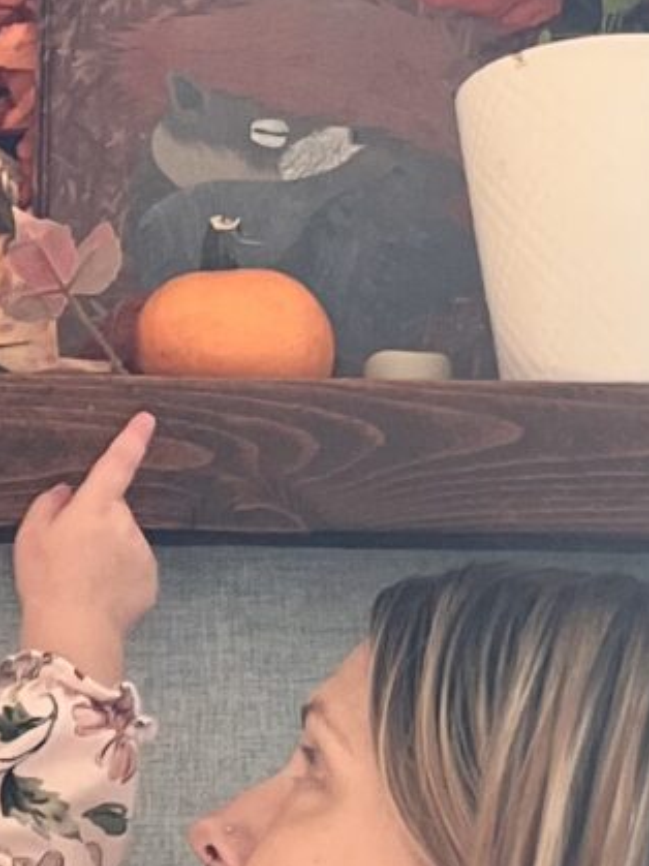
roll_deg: -1.2
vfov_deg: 12.4
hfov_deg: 9.2
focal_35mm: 159
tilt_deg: +13.0
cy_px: 480
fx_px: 3977
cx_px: -87
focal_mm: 5.7
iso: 125
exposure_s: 1/102
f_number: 1.5
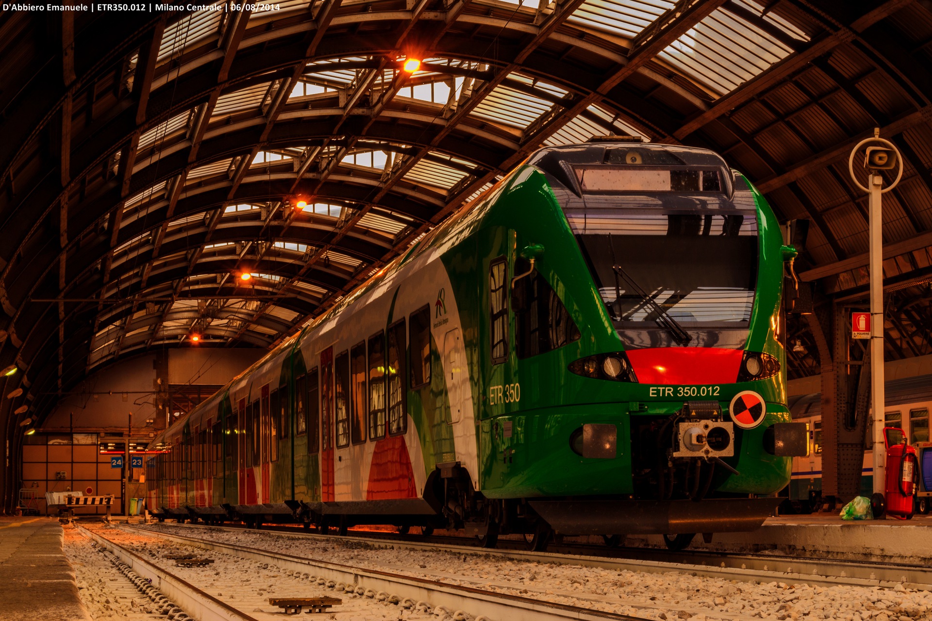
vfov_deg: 16.6
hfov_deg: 24.6
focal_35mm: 82
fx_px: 2136
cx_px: 466
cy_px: 310
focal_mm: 55
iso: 100
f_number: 18
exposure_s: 6
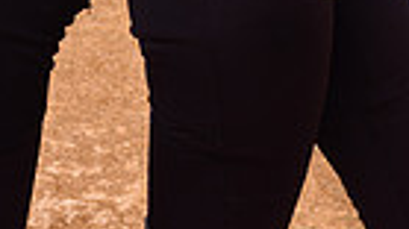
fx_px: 2092
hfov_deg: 11.2
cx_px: 124
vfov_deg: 5.9
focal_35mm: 193
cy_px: -390
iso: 125
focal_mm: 57
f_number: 8
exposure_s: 1/200
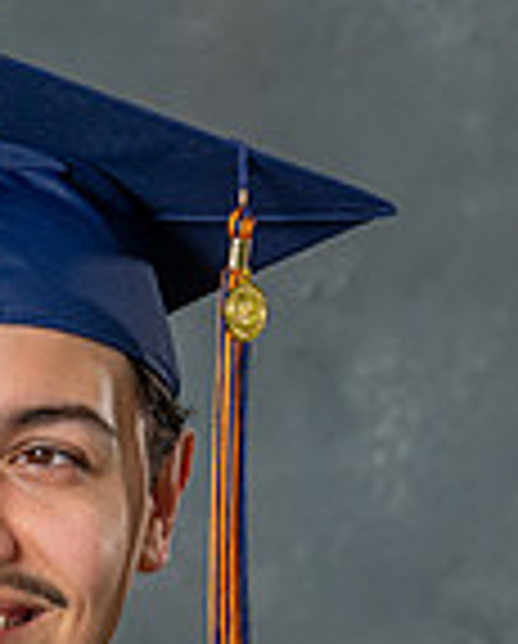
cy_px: 991
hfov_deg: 5.0
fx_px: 5864
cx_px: -112
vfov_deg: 6.2
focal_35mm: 307
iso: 200
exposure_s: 1/200
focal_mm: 55
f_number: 4
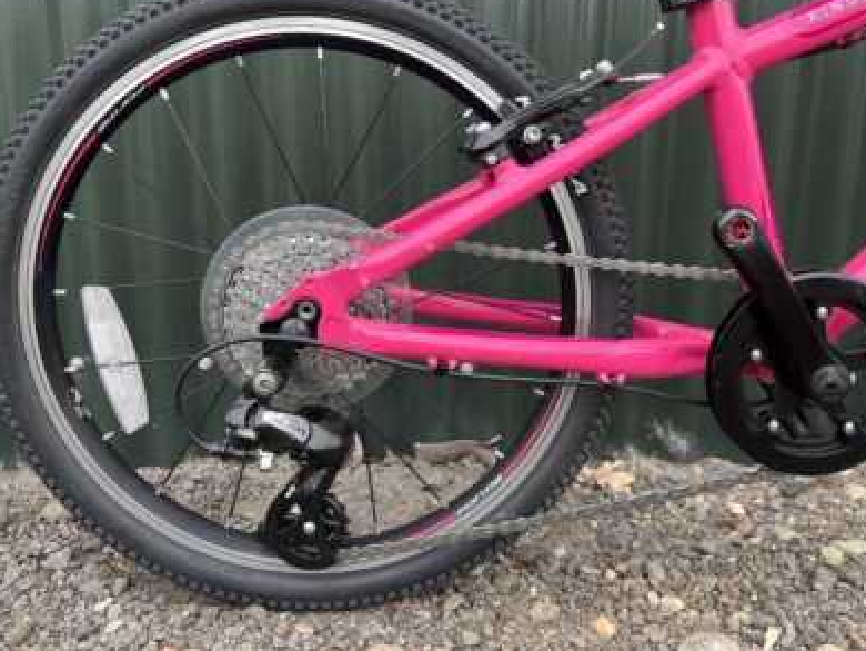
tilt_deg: -11.9
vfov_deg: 44.0
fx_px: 801
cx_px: 455
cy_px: 262
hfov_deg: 56.8
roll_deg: +0.6
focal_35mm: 32
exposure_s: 1/238
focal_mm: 5.1
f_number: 1.6
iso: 40
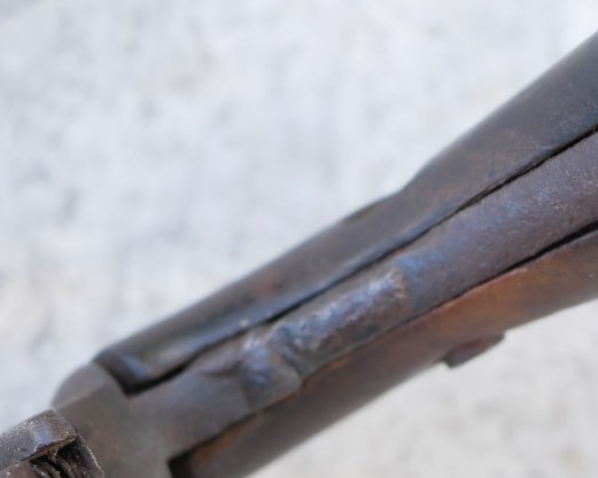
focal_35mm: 135
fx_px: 2390
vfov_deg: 11.4
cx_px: 467
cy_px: 383
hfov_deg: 14.2
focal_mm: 30
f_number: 3.5
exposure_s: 1/125
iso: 400
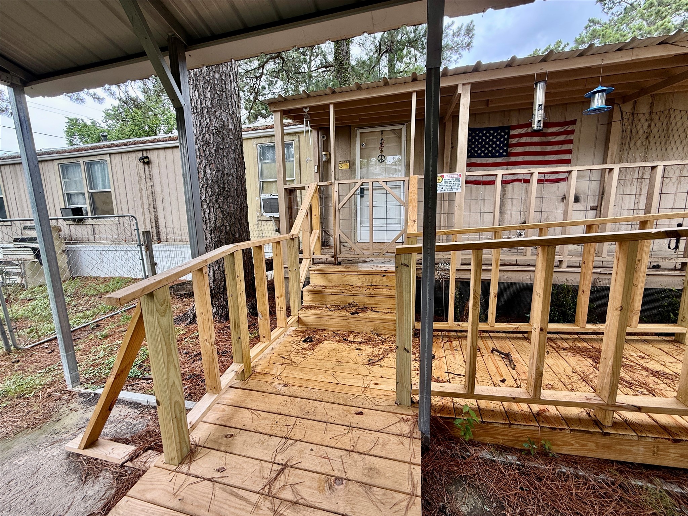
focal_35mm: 14
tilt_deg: -9.5
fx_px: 278
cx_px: 344
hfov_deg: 102.1
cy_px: 258
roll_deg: +1.6
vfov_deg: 85.7
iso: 50
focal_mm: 2.22
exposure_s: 1/164
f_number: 2.2
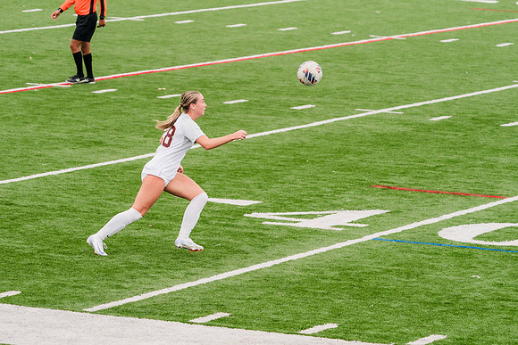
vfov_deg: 5.3
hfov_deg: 7.9
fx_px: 3739
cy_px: 171
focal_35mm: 260
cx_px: 221
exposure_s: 1/1600
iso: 800
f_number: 5.6
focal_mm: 200
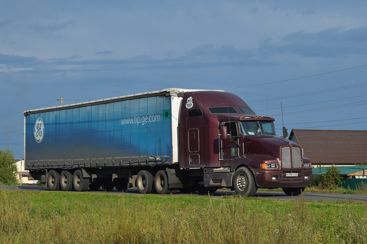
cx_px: 184
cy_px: 122
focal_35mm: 72
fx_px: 734
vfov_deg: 18.9
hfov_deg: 28.1
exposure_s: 1/1250
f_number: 7.1
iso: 200
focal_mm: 48
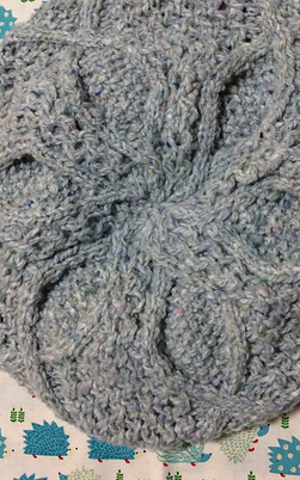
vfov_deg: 41.0
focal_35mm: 49
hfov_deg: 26.3
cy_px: 204
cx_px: 167
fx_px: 641
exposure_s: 1/30
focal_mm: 4.15
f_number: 2.2
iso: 80
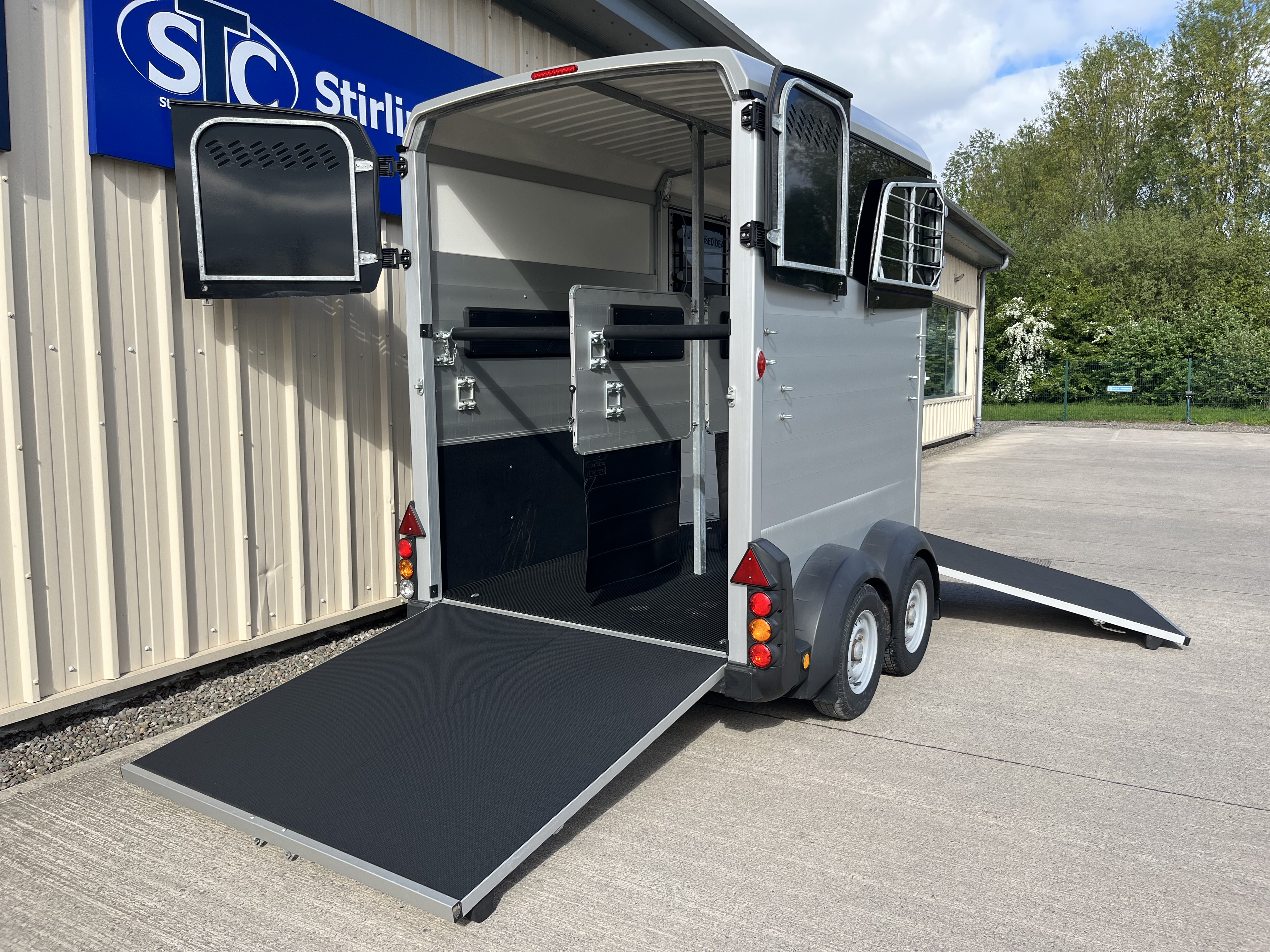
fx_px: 954
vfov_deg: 53.1
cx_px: 635
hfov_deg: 67.3
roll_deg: +0.8
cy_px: 476
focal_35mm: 26
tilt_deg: -5.6
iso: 50
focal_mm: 5.1
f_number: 1.6
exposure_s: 1/1890
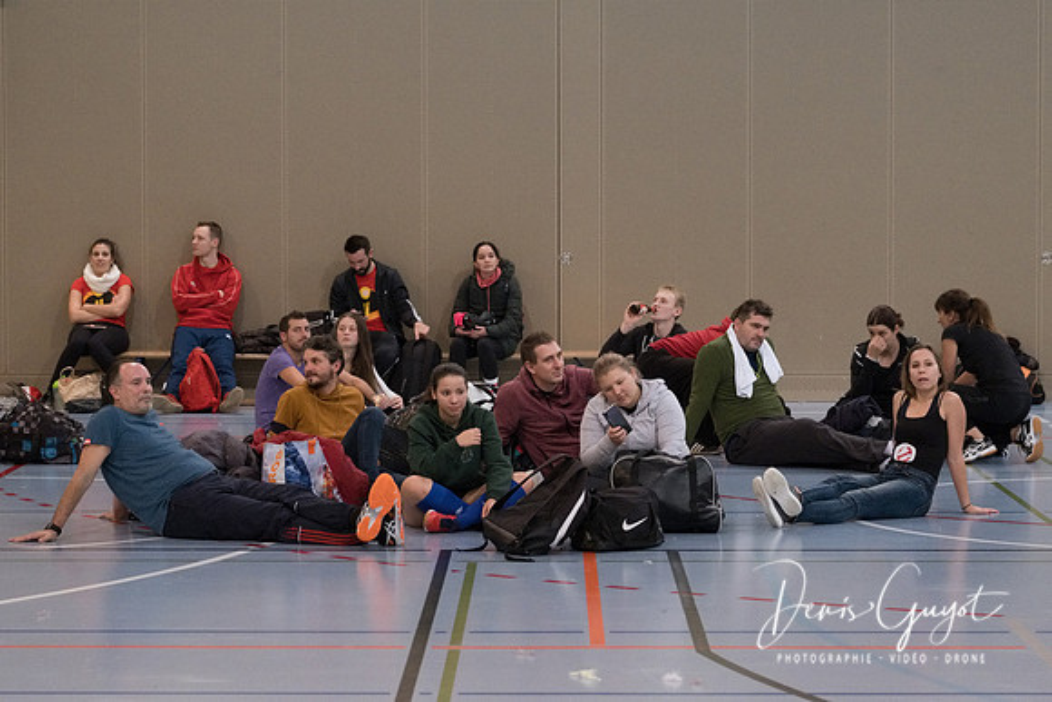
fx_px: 3113
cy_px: 297
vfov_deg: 12.9
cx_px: 495
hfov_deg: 19.2
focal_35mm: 106
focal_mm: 58.7
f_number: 2.8
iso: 4000
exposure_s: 1/250
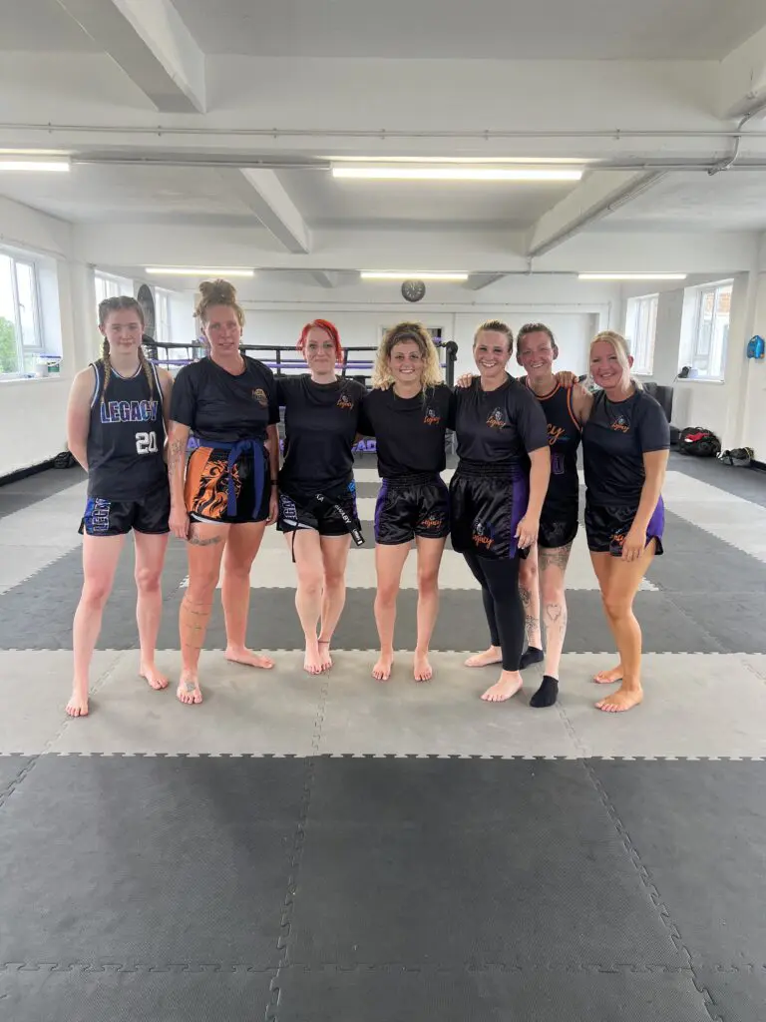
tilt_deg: -10.6
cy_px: 511
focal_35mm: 26
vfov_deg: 67.3
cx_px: 383
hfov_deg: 53.1
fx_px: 767
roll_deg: -0.1
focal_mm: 5.7
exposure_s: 1/100
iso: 64
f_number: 1.5
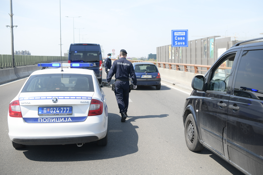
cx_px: 132
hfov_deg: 50.7
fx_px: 278
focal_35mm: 38
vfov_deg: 35.1
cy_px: 88
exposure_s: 1/1600
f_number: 4
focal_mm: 38
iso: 320
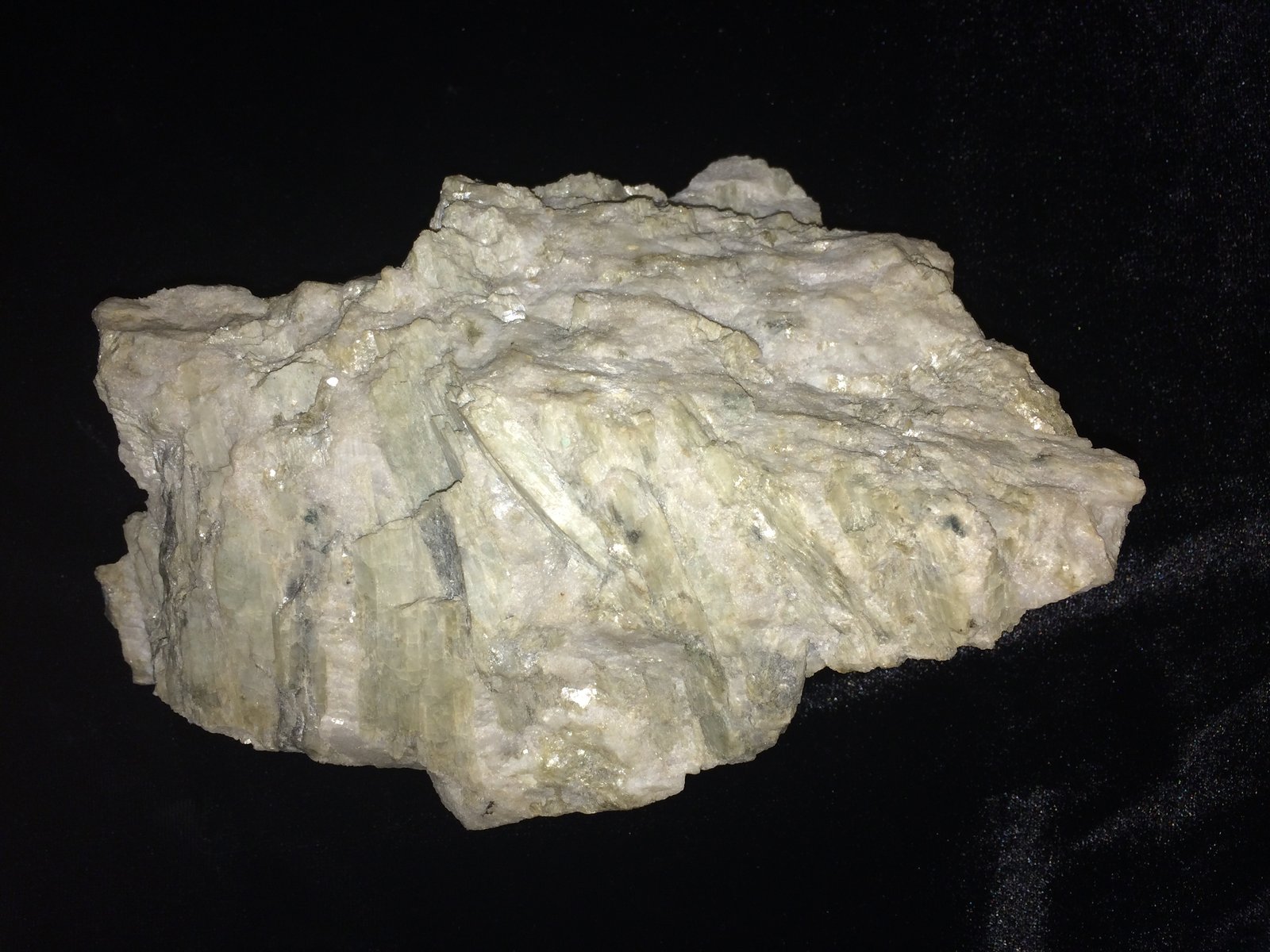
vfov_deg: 46.8
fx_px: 1101
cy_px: 476
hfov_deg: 60.0
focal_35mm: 30
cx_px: 635
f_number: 2.2
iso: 32
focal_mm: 4.12
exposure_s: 1/122
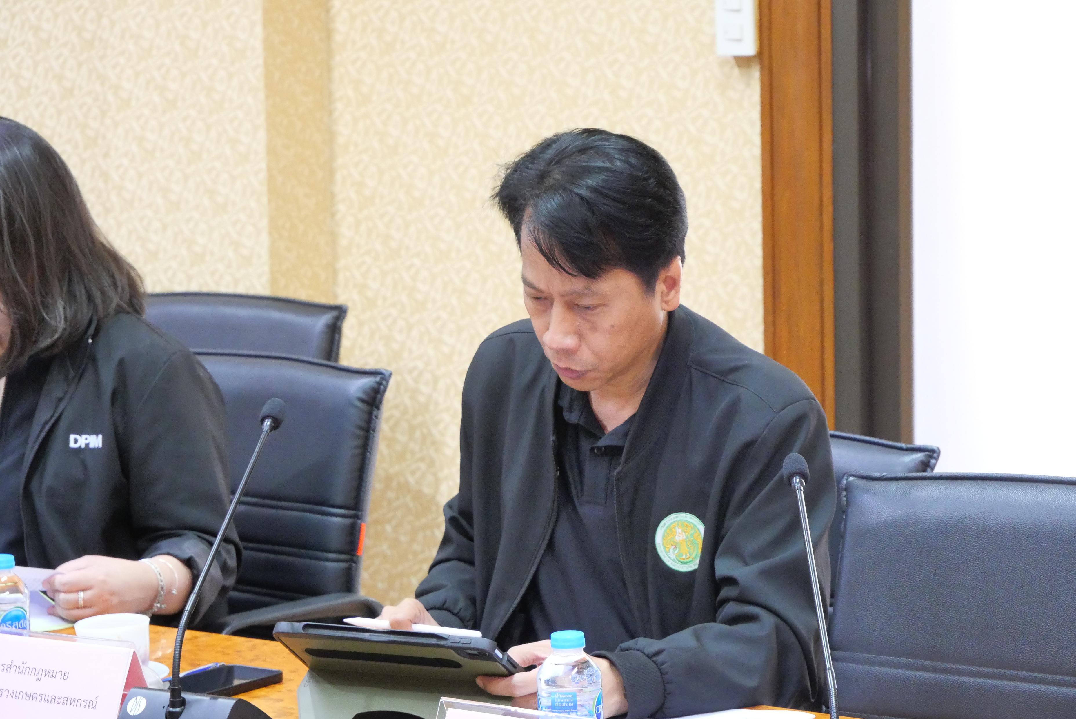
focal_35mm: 124
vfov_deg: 11.1
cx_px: 538
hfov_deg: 16.5
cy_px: 360
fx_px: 3708
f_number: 5.6
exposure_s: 1/13
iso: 3200
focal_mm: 60
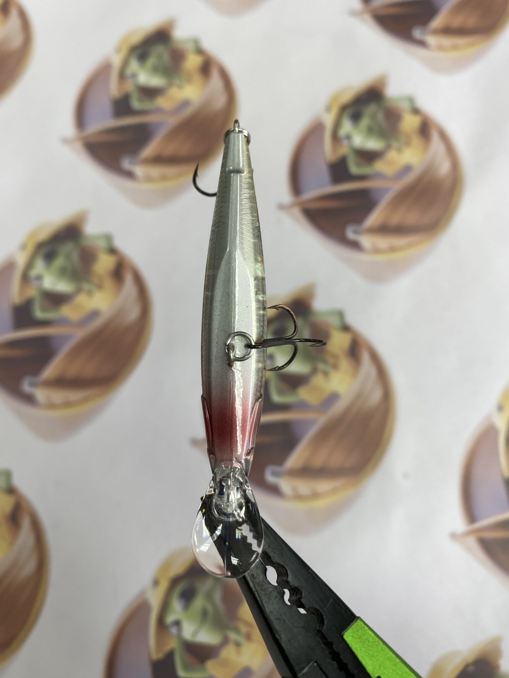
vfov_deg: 67.3
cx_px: 250
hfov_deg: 53.1
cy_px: 330
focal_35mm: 26
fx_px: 510
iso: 64
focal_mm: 4.25
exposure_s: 1/120
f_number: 1.8
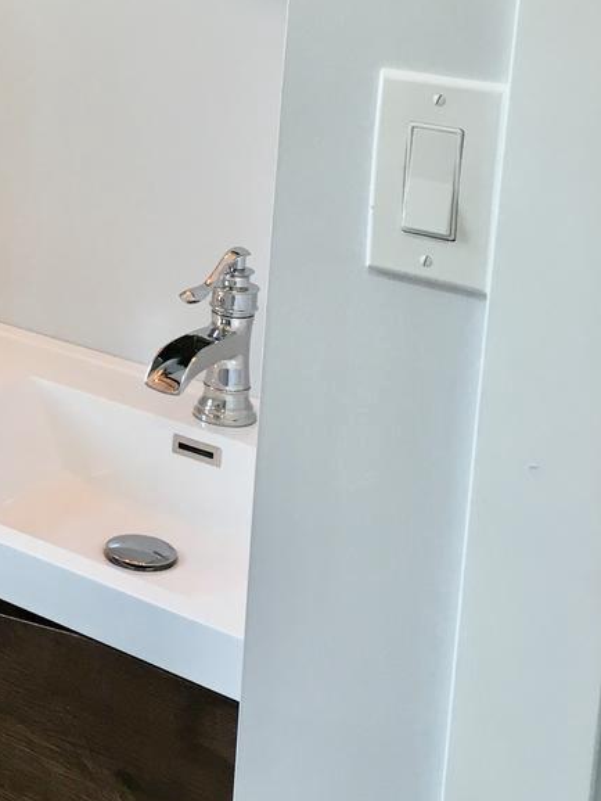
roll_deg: -1.9
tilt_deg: -11.1
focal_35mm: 77
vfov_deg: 24.8
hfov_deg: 17.9
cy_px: 126
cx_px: -186
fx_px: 1781
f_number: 2.2
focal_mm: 4.15
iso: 25
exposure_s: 1/40
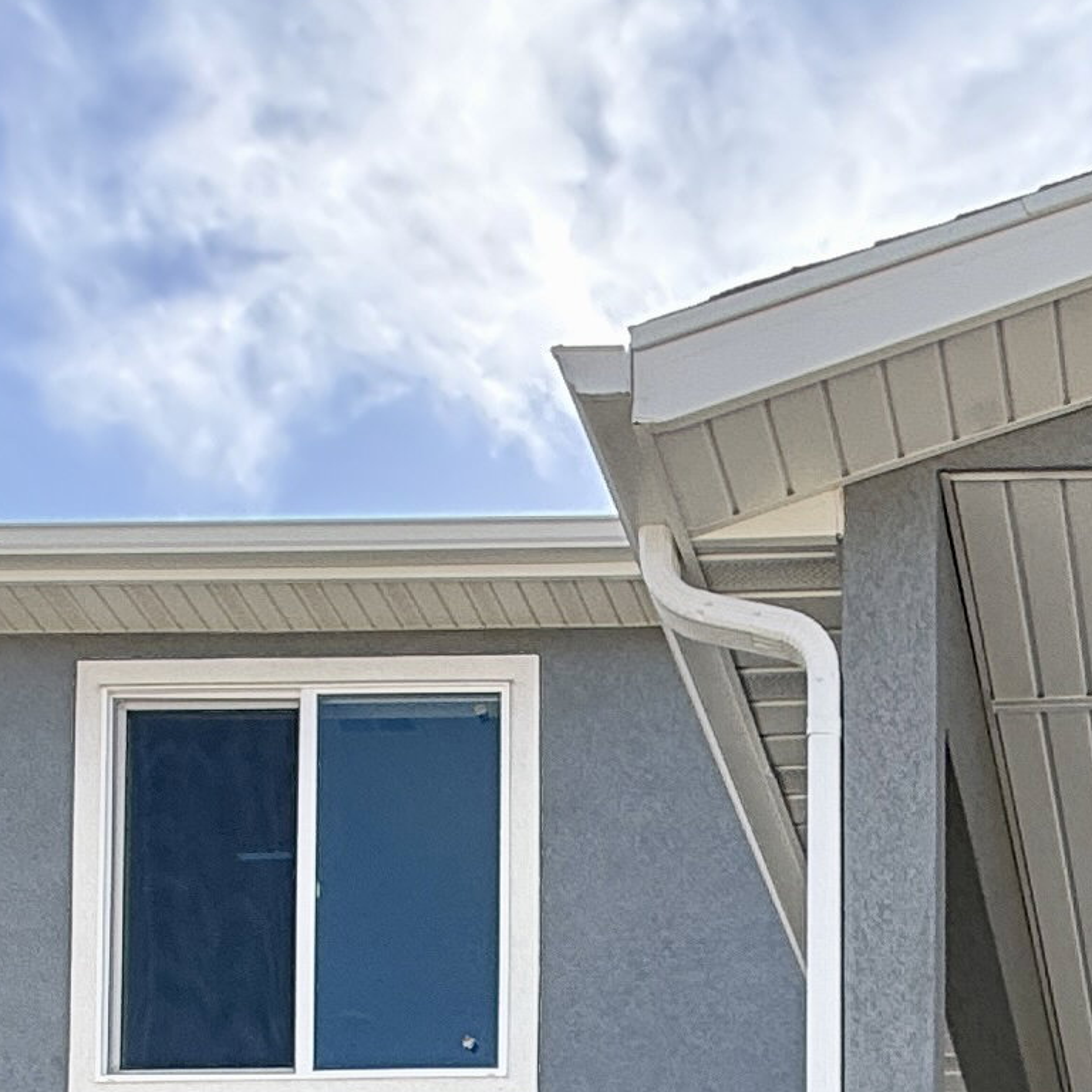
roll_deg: +0.9
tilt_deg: +3.6
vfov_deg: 19.2
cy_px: 2028
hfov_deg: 24.3
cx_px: 1280
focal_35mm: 65
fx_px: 2320
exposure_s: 1/458
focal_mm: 2.22
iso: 50
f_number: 2.2
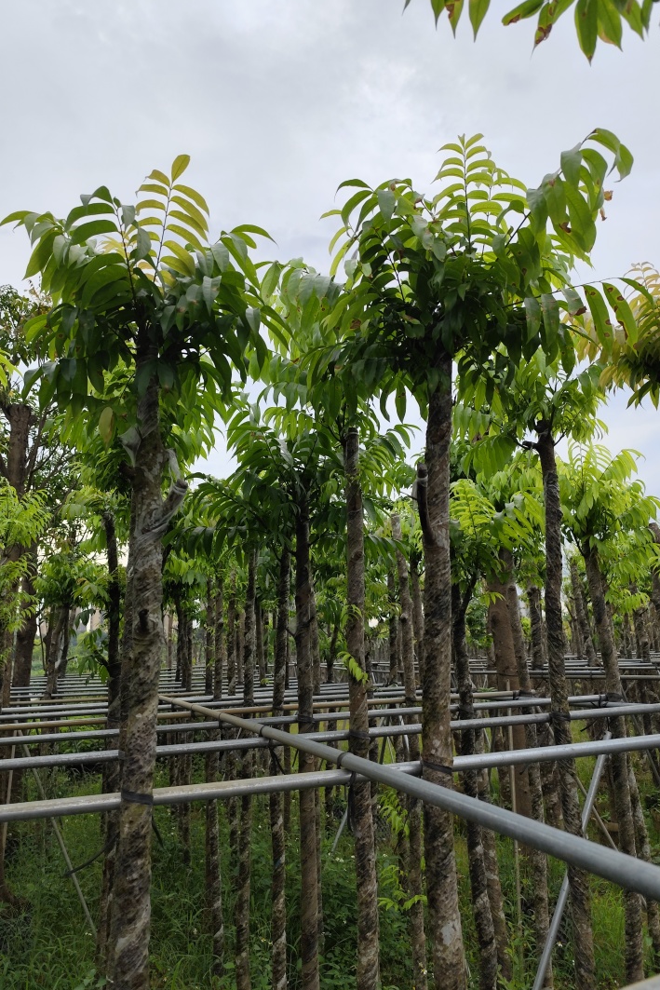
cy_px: 496
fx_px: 660
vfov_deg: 73.7
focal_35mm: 24
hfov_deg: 53.0
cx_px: 290
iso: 50
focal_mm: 6.19
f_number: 1.65
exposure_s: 1/594
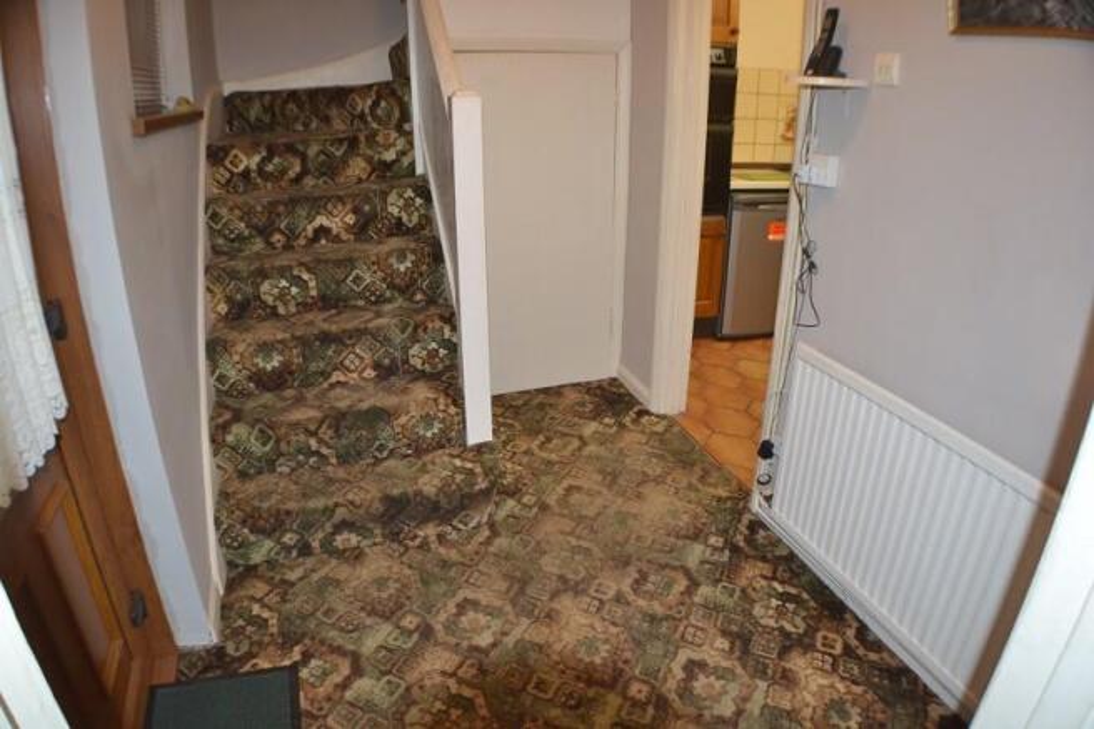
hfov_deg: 61.9
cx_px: 547
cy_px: 364
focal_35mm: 30
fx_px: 911
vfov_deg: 43.6
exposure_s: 1/60
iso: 800
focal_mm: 20
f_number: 3.8
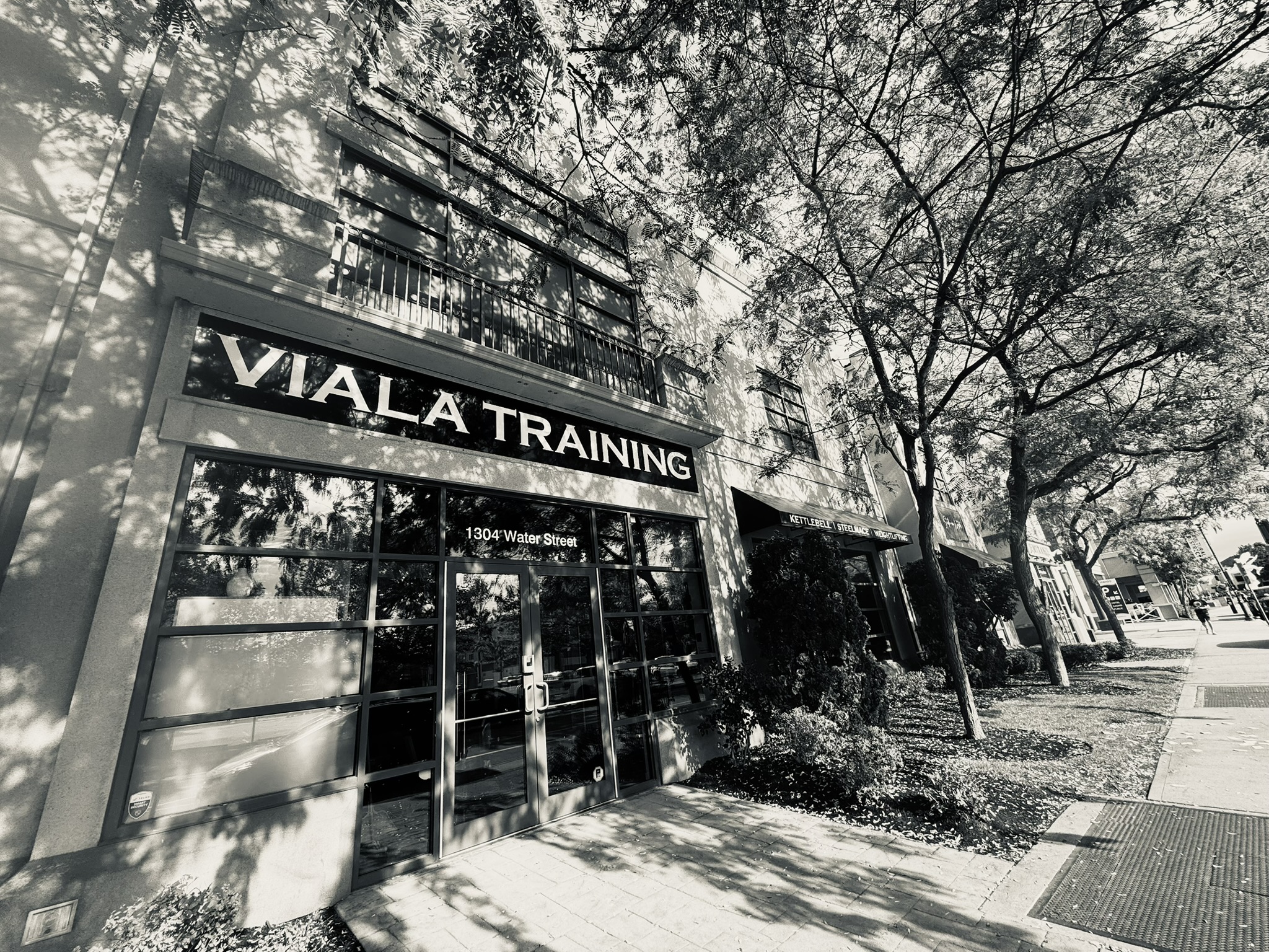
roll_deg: +6.2
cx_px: 634
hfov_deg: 102.1
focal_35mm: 14
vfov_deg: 85.7
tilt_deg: +20.3
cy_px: 476
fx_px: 513
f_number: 2.2
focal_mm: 2.22
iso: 40
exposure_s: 1/591
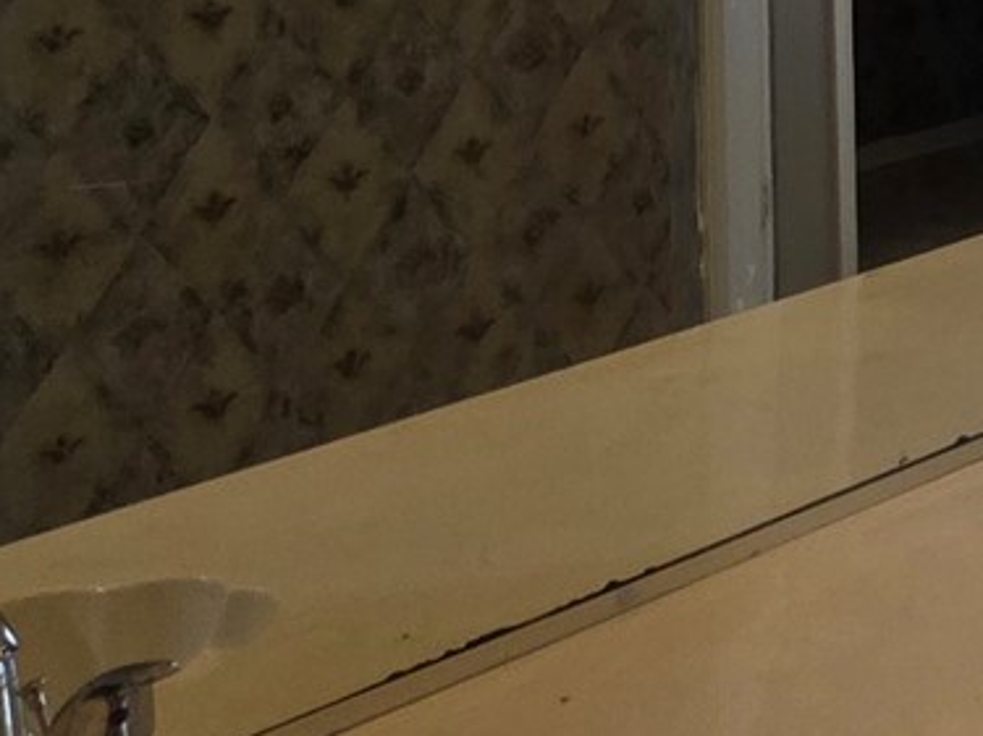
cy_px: -427
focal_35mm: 71
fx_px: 2016
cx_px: 1717
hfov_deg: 20.4
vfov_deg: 18.0
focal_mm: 2.2
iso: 320
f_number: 1.9
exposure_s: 1/60
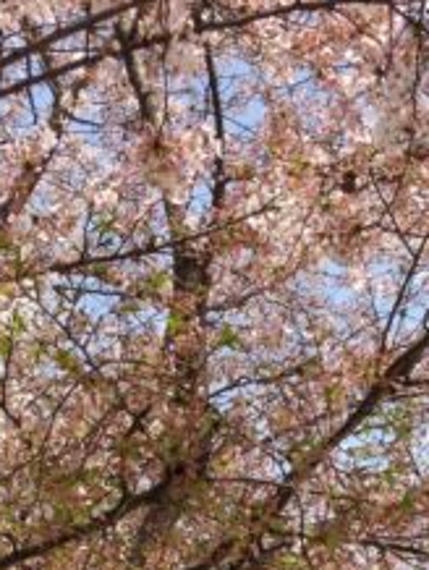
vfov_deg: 14.9
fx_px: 1996
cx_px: 128
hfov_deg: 12.2
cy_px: 899
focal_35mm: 121
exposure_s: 1/1022
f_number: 2.4
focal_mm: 4.13
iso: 50
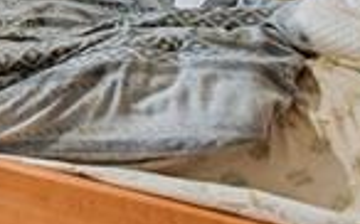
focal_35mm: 76
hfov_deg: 18.3
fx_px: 745
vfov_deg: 14.9
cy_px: -177
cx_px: -355
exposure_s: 1/5
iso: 12800
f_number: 8
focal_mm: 17
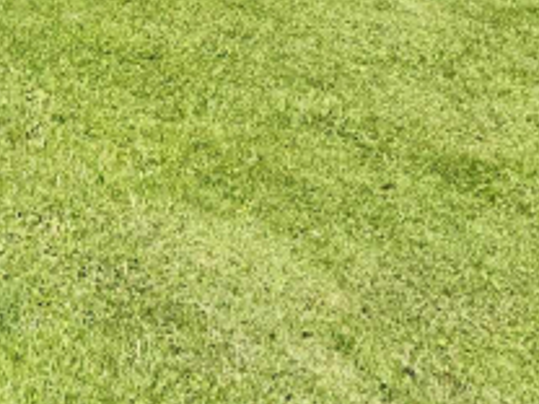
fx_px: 1199
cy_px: -153
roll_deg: -2.3
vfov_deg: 17.7
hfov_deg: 25.0
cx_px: 120
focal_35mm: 77
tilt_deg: -4.2
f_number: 1.78
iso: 80
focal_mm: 6.76
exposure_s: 1/3413
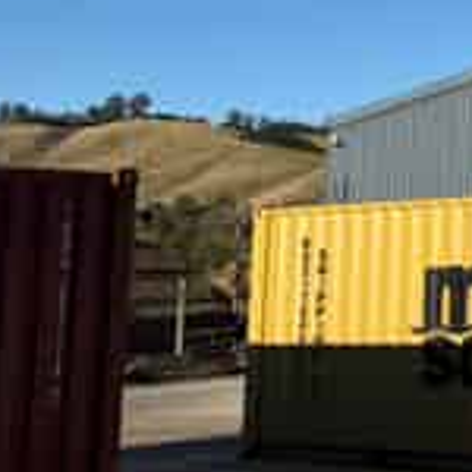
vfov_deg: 18.3
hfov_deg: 15.9
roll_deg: +0.8
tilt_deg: +10.2
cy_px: 17
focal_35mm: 93
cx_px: 843
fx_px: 1435
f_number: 1.78
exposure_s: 1/4975
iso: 80
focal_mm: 6.76
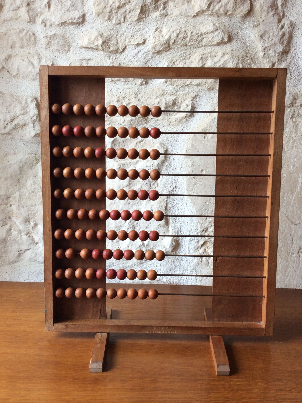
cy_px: 207
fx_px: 384
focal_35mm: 33
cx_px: 153
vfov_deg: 55.3
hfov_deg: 42.9
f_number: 2.4
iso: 50
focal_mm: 3.3
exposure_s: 1/25
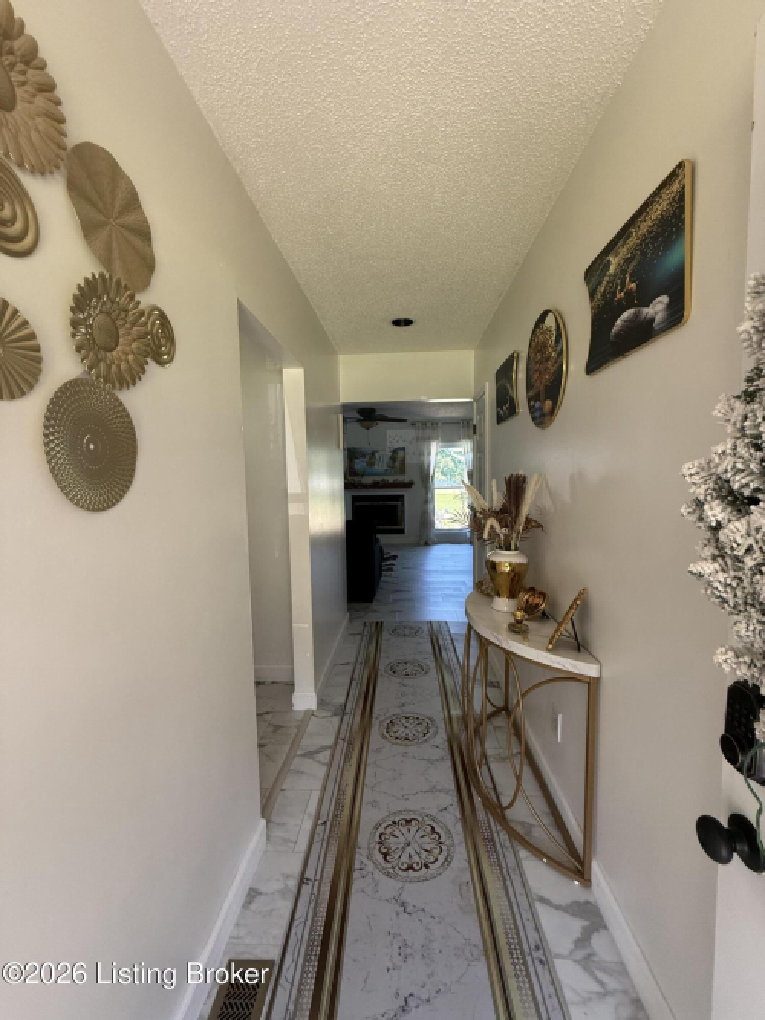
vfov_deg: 102.1
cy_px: 510
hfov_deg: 85.7
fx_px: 413
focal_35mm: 14
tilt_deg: -3.2
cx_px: 382
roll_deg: +1.4
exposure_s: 1/99
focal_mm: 2.22
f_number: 2.2
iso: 250
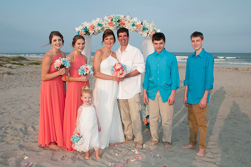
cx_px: 126
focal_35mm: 31
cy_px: 84
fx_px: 217
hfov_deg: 60.0
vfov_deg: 41.9
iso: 100
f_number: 7.1
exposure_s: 1/250
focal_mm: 20
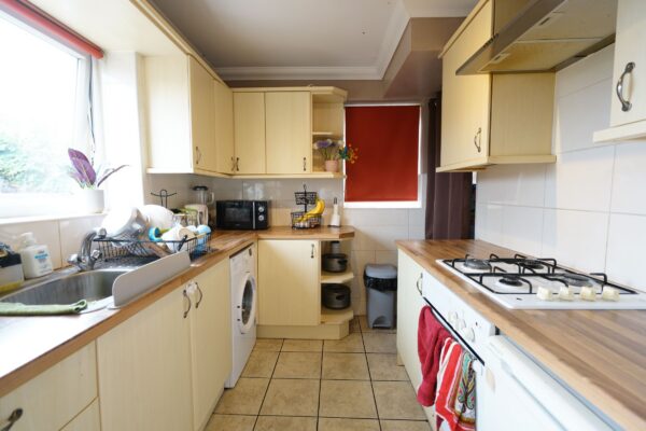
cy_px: 216
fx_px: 287
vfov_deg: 73.7
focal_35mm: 16
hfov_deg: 96.7
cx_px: 323
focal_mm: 16
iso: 400
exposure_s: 1/40
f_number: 5
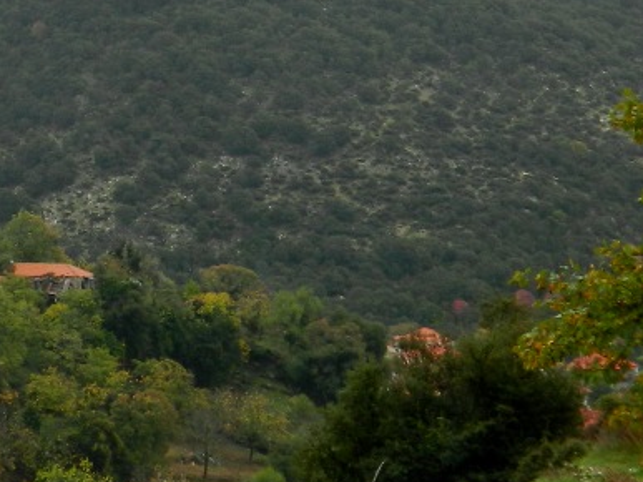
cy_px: -32
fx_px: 2507
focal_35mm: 135
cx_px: -391
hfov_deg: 13.5
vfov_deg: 10.9
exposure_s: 1/40
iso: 80
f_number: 3.5
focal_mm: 7.3
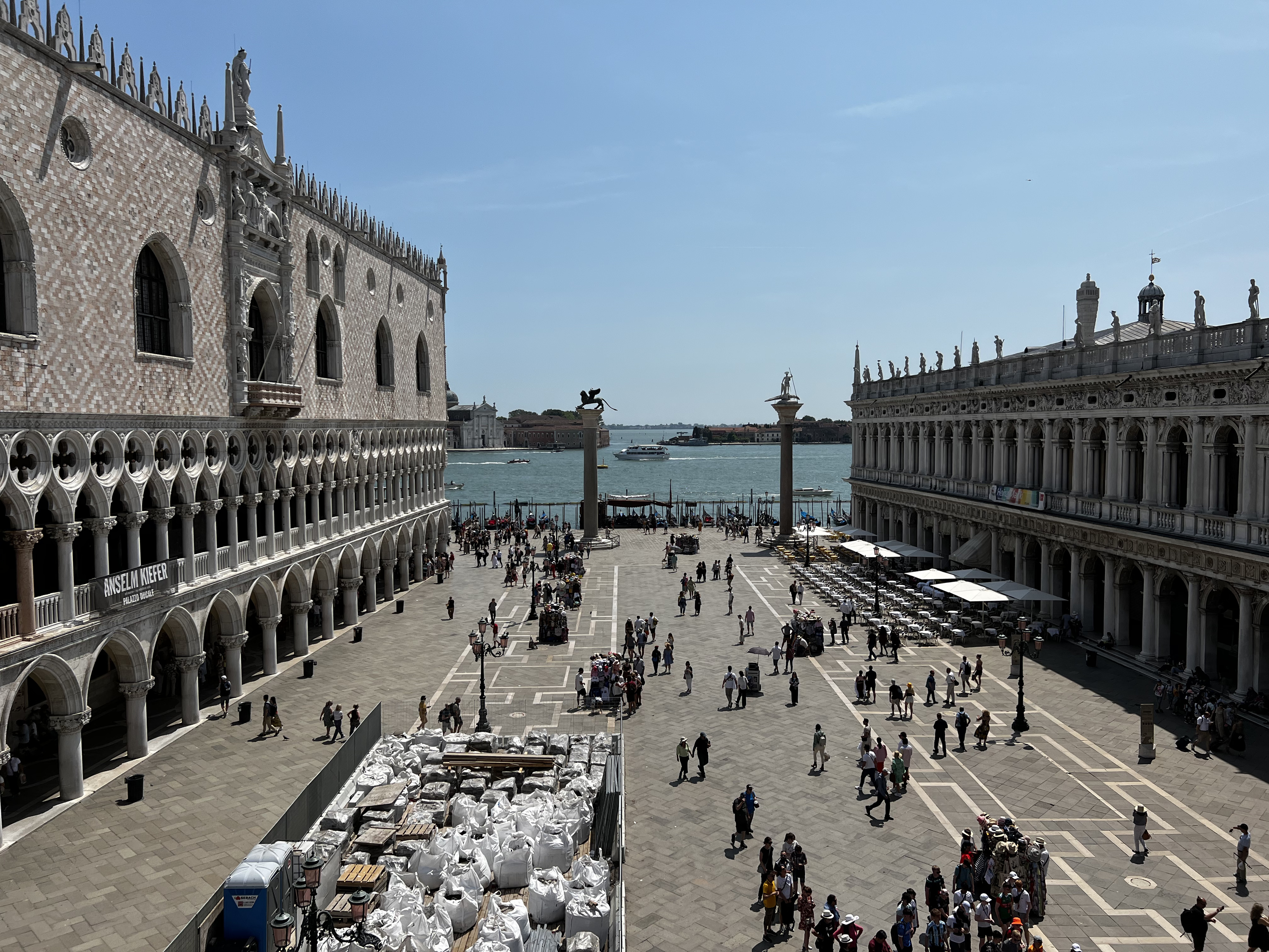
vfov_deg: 53.1
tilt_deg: -3.6
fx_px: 953
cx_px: 634
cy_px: 476
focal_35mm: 26
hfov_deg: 67.3
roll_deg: +0.7
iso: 50
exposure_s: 1/9434
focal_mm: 5.7
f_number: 1.5
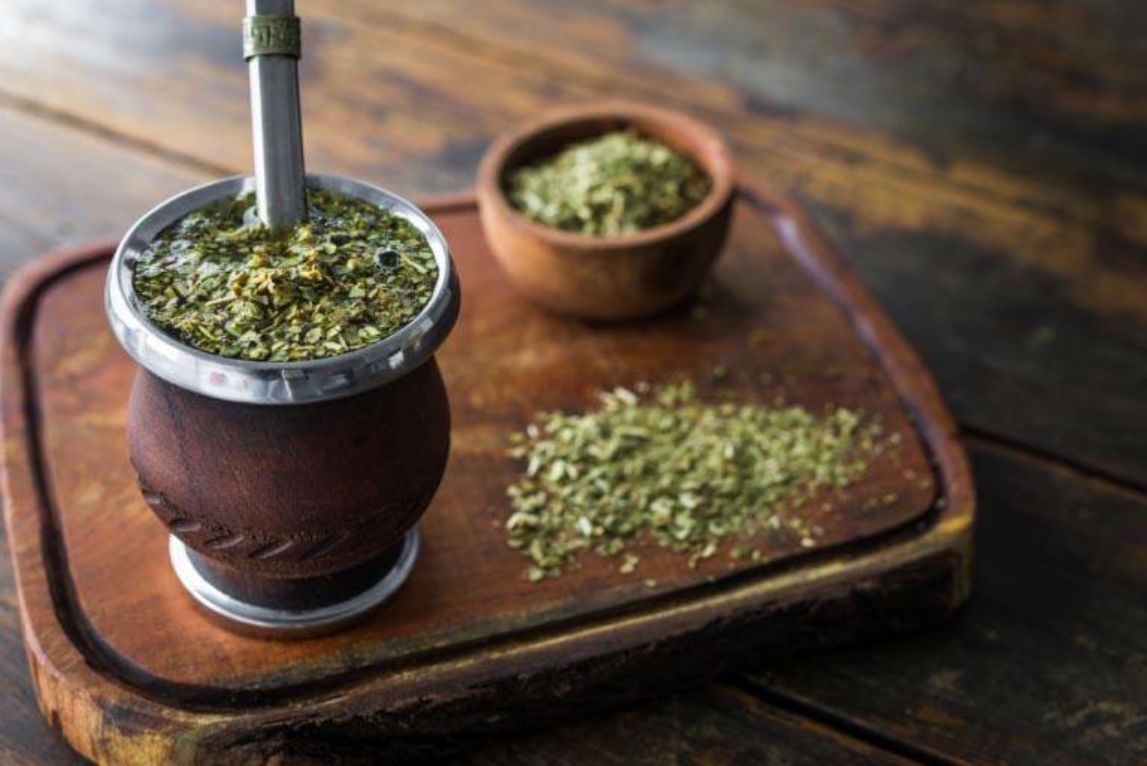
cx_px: 574
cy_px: 383
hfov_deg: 33.4
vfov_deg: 22.7
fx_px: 1913
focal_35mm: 60
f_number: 5.6
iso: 400
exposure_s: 1/40
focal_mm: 60
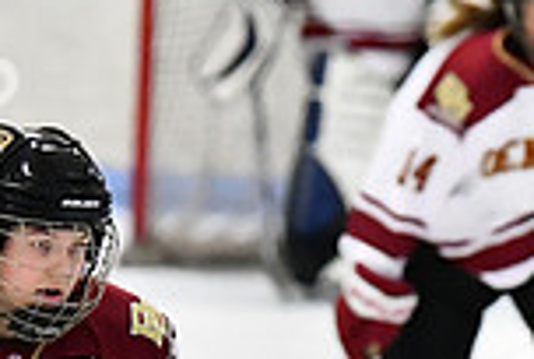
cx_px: 21
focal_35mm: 742
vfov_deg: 1.9
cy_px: 660
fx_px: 11028
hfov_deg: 2.8
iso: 8000
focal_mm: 130
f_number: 2.8
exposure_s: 1/1250
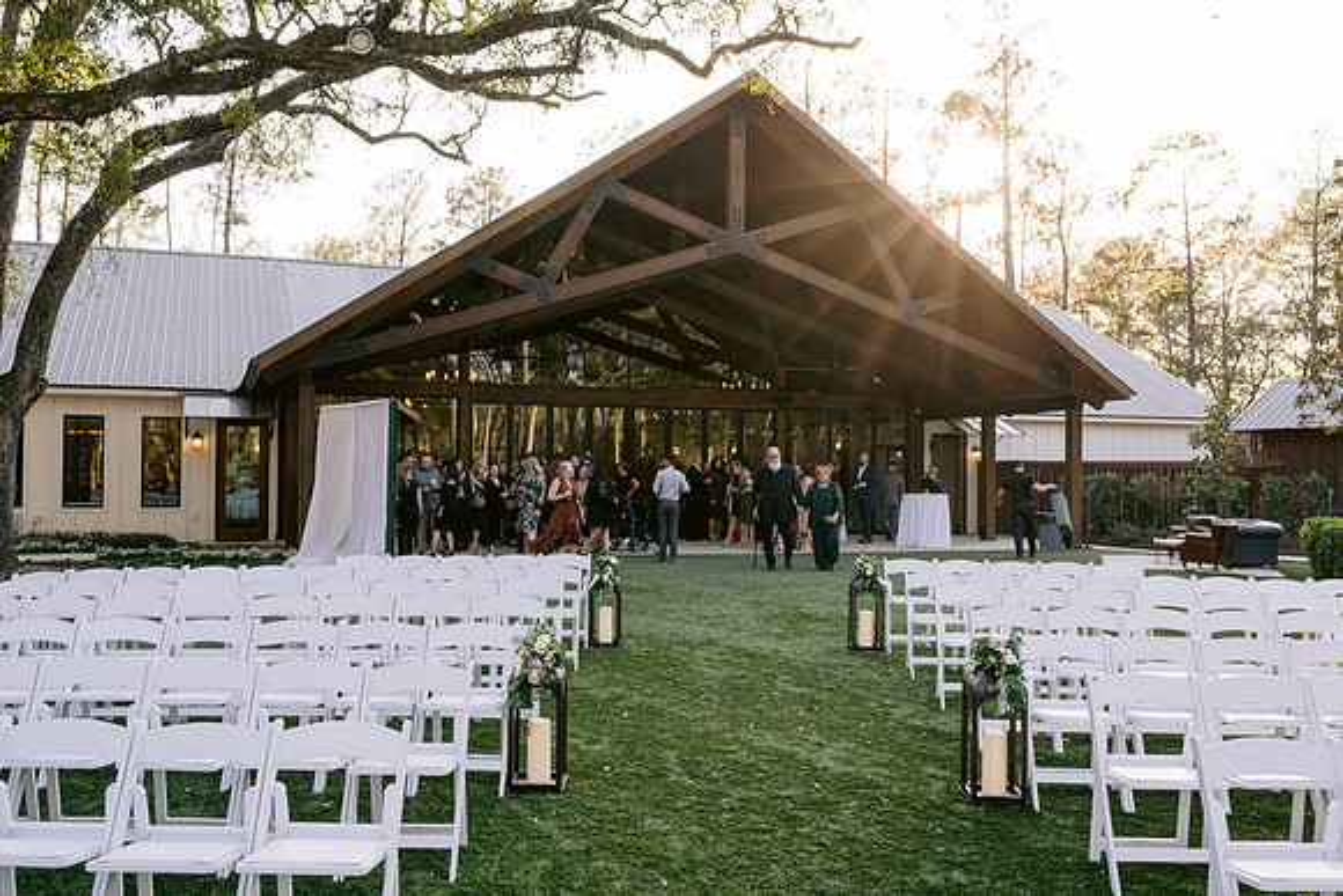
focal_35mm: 35
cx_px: 672
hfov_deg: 54.4
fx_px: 1306
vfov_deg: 37.9
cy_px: 448
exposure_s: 1/125
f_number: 8
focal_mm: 35
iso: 400
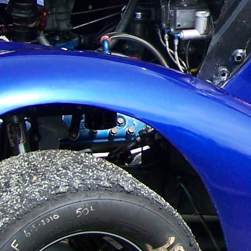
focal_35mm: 168
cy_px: 16
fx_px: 1378
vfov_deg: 10.3
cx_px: 329
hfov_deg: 10.2
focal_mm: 6.3
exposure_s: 1/640
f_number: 2.8
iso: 80
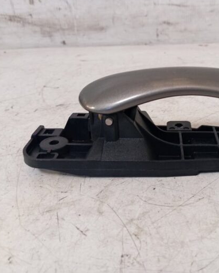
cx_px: 171
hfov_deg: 38.8
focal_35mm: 37
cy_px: 135
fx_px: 300
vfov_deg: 49.1
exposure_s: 1/33.3
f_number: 1.8
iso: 289
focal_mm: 4.22
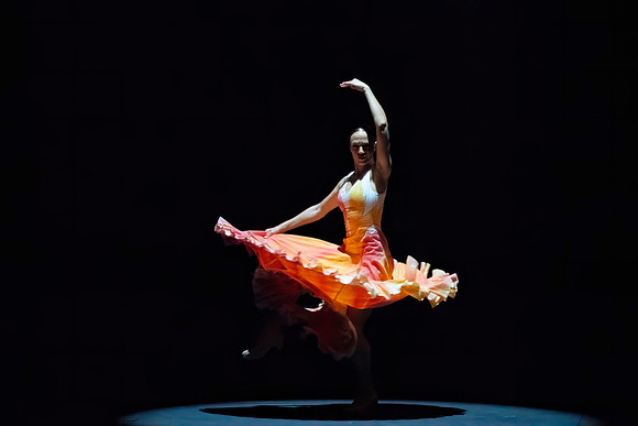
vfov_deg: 4.1
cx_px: 319
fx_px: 6009
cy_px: 213
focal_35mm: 339
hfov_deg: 6.1
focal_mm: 339
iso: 16000
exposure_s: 1/400
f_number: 32
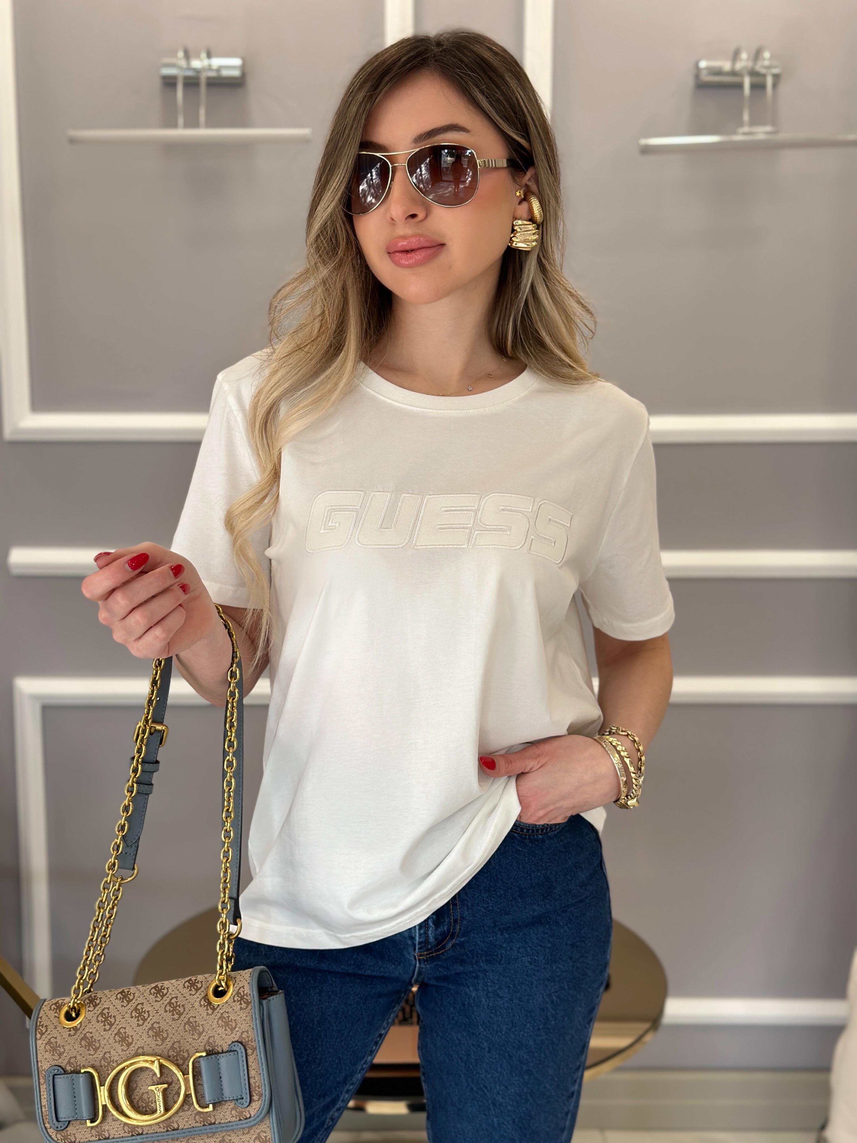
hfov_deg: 30.3
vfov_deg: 39.7
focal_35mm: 48
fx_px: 1584
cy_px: 572
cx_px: 428
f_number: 1.78
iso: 100
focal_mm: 6.86
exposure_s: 1/172
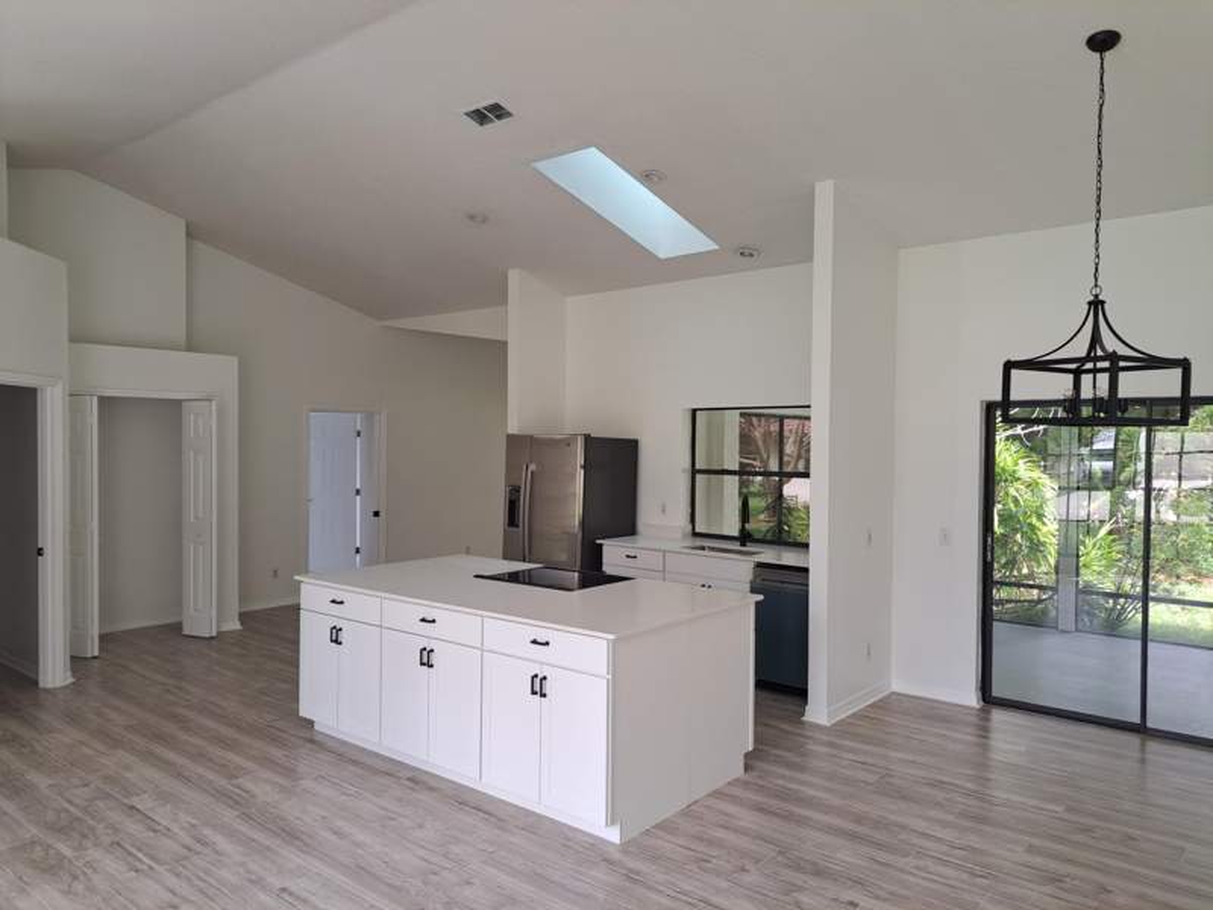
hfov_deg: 71.6
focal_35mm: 24
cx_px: 606
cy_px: 455
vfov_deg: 56.8
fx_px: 841
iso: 50
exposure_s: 1/60
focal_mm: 5.23
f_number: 1.8
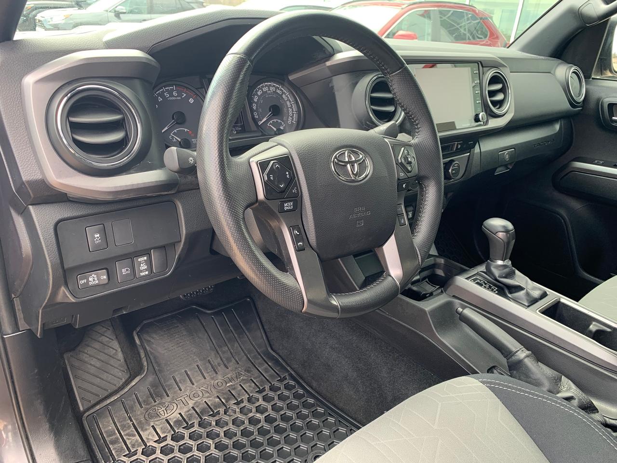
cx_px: 308
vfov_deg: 53.1
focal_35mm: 26
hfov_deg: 67.3
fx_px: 463
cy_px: 232
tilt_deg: -23.5
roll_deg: -6.4
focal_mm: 4.25
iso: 50
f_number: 1.8
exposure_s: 1/121
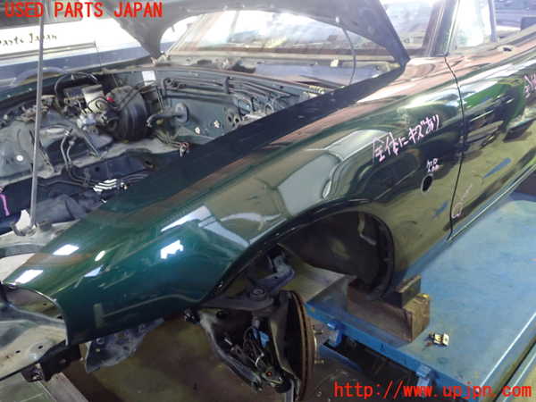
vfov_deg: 46.8
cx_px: 268
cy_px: 201
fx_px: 465
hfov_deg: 60.0
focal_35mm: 30
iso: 800
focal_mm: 5.4
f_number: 2.3
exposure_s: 1/20
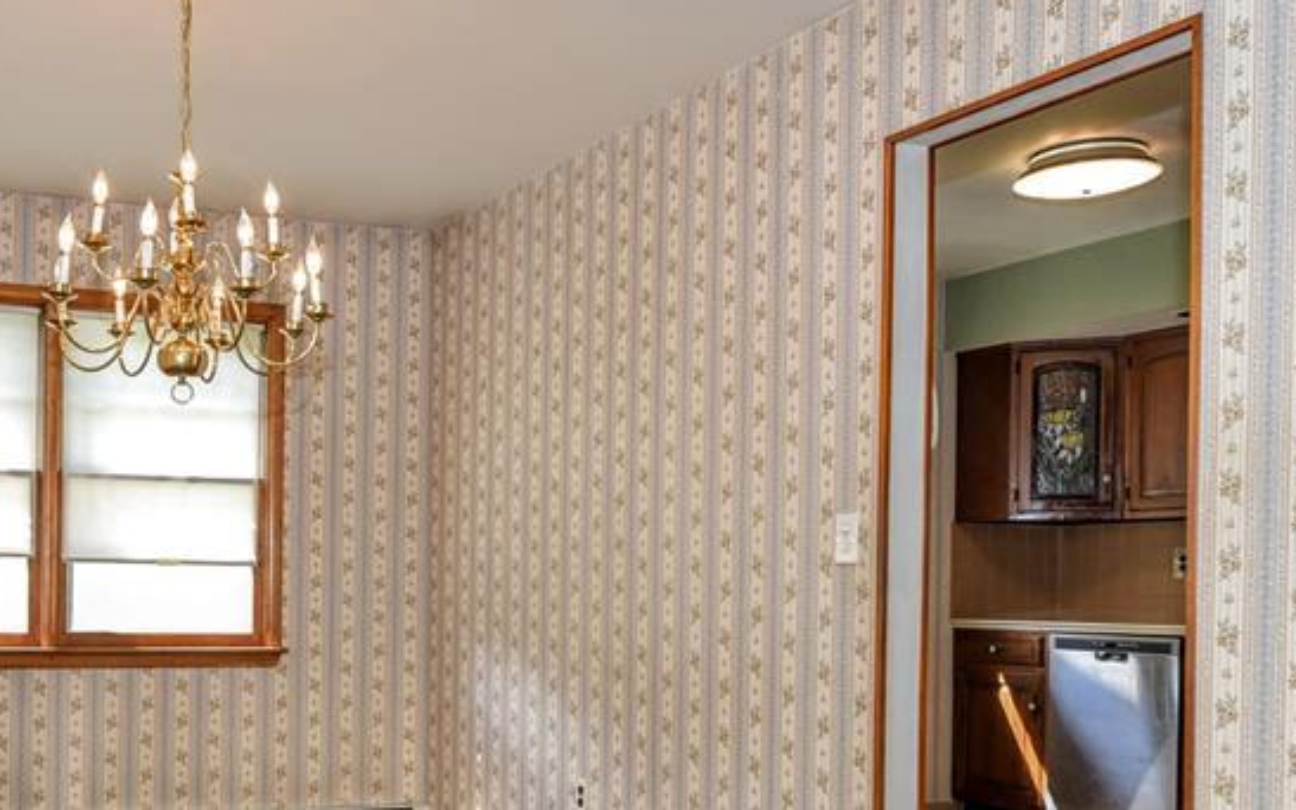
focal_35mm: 42
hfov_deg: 45.0
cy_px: 598
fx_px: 1484
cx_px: 268
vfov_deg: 30.1
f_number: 5.6
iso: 800
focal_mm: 22
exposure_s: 1/125
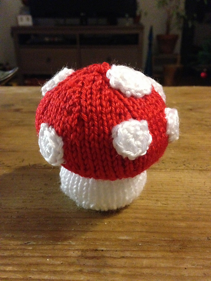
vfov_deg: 55.4
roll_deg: +0.9
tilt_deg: -22.7
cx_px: 106
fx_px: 268
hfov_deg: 42.9
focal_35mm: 33
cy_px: 140
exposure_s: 1/15
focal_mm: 4.12
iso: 800
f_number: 2.4
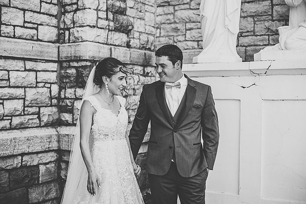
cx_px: 153
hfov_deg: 39.6
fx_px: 425
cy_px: 102
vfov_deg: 27.0
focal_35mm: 50
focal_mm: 50
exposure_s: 1/400
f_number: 2.8
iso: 200
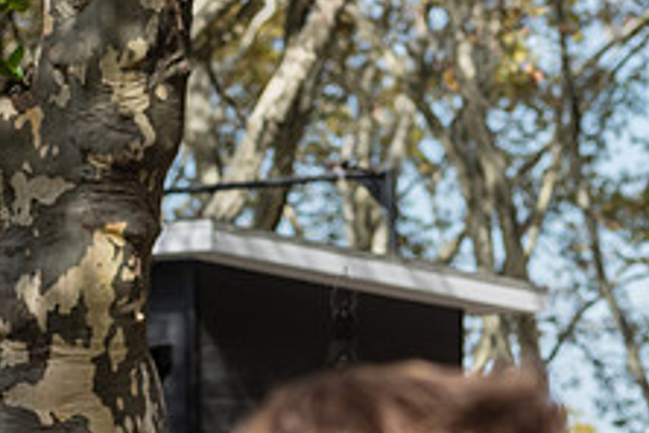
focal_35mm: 240
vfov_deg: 5.7
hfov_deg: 8.5
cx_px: 719
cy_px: 458
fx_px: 4326
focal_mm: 92
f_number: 5
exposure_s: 1/4000
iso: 1000
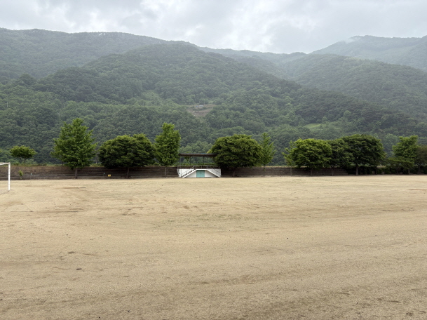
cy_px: 160
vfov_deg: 53.0
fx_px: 321
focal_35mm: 26
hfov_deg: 67.3
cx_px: 214
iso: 50
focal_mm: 5.96
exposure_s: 1/1081
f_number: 1.6
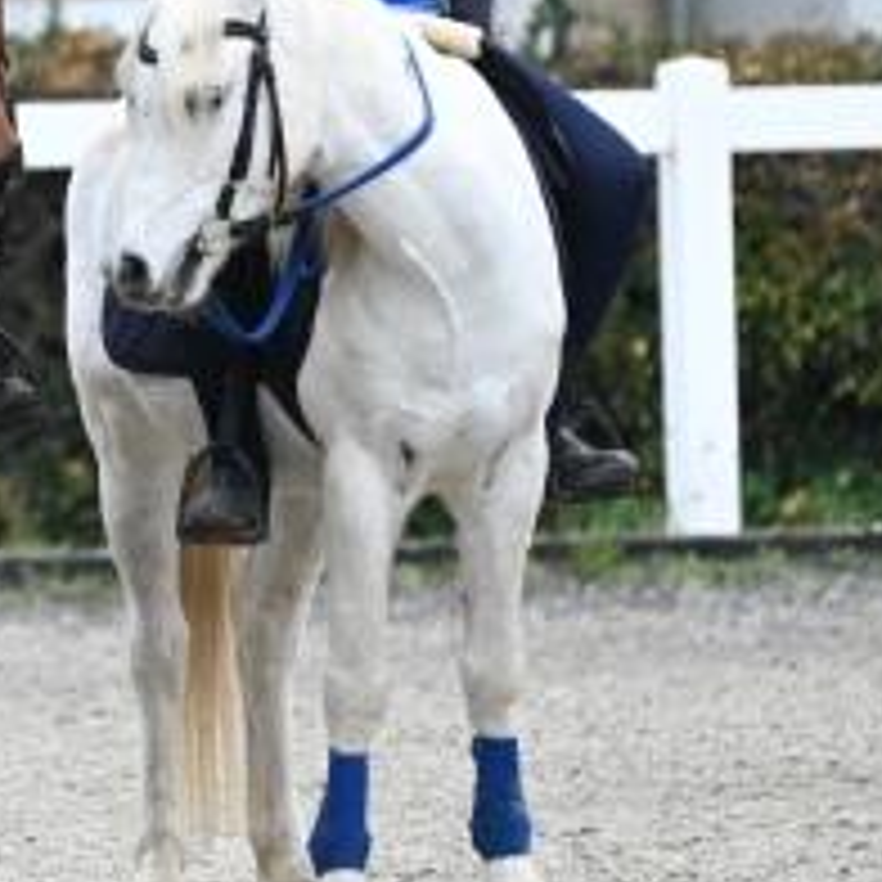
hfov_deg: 2.0
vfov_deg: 2.0
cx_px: -464
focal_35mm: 866
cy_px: 18
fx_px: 24964
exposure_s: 1/800
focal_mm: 250
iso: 800
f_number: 5
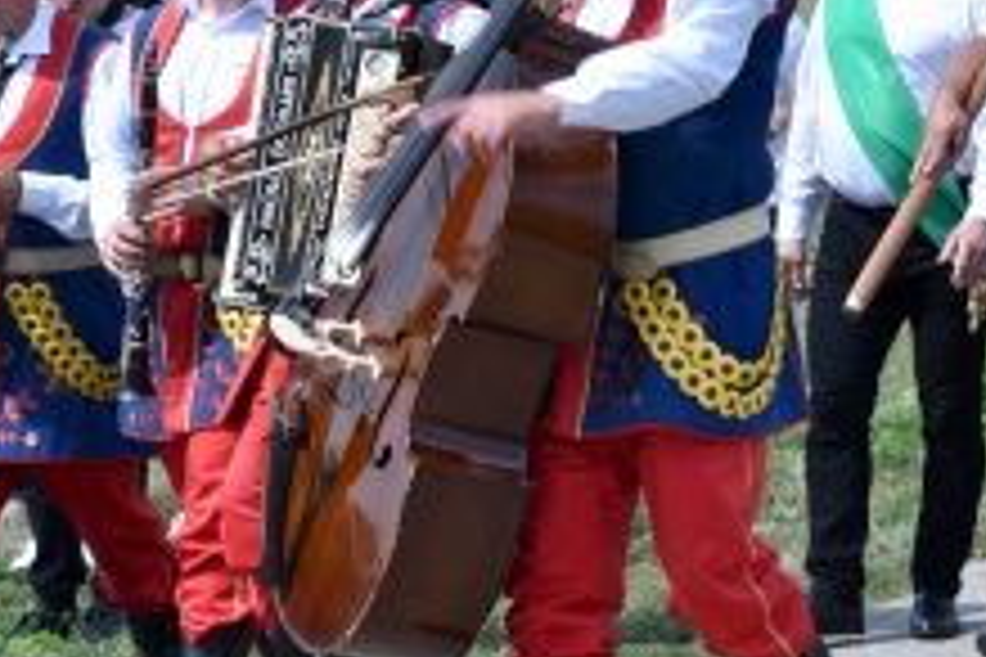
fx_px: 5696
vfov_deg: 6.6
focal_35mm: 208
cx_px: 608
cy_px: 22
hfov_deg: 9.9
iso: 160
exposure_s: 1/100
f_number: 18
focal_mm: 70
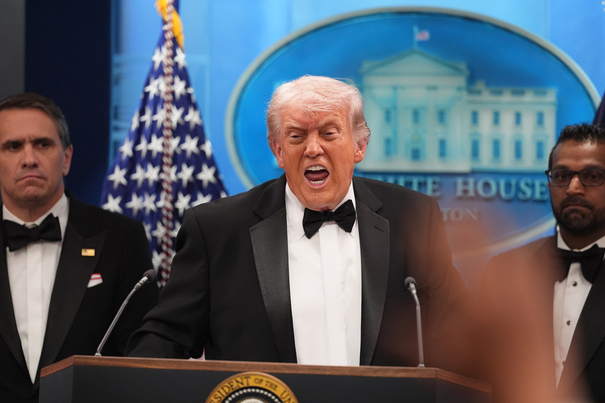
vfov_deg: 4.6
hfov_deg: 6.9
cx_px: 302
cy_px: 202
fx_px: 5040
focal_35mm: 300
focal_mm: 300
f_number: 2.8
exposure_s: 1/400
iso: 3200
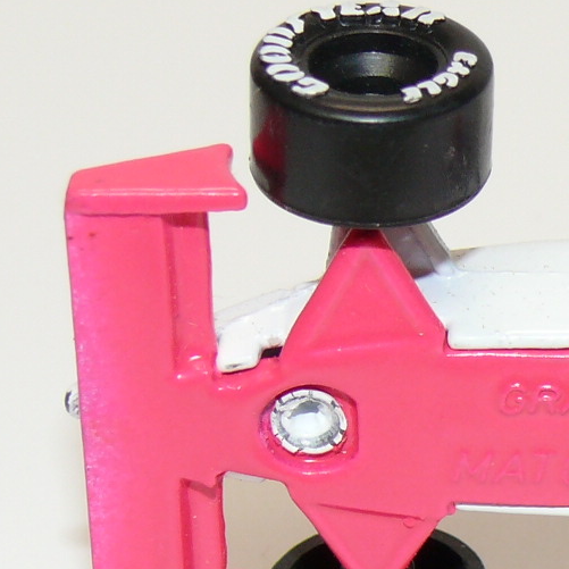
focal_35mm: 209
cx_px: 814
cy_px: 316
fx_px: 3887
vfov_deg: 8.4
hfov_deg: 8.2
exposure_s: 1/40
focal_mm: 11.3
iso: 100
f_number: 4
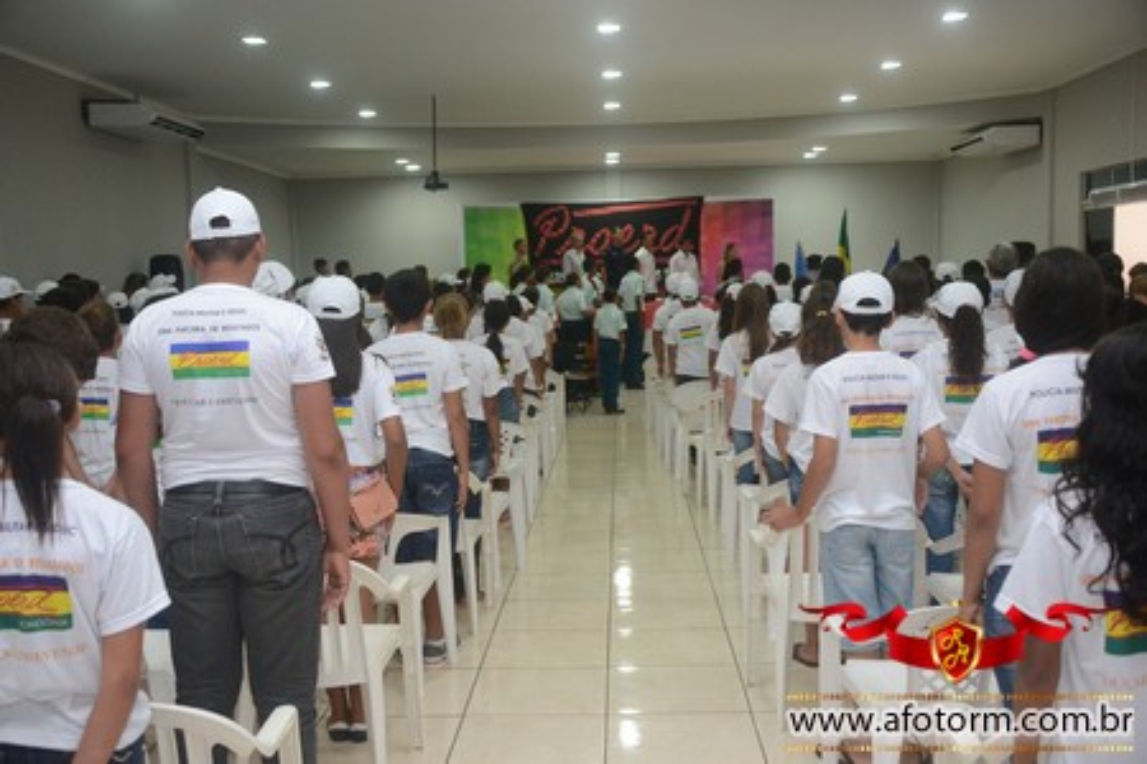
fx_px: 1147
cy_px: 382
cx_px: 574
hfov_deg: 53.1
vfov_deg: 36.9
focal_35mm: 36
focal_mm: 24
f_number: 3.8
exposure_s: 1/100
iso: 1600
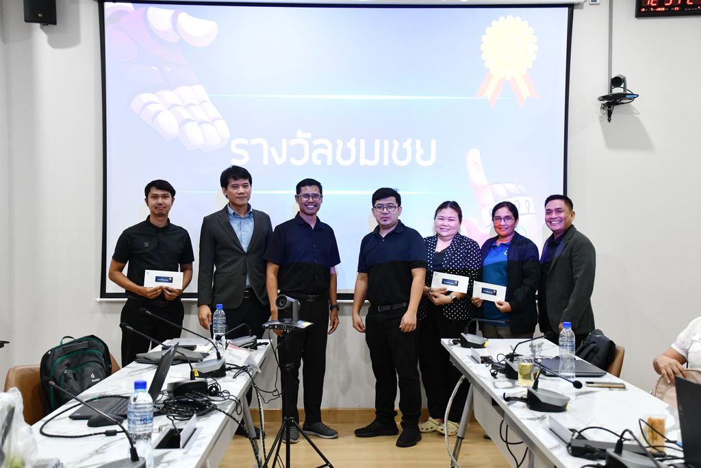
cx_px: 350
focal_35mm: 45
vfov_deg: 29.9
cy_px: 234
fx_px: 876
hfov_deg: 43.6
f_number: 4
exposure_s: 1/125
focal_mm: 30
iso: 2000
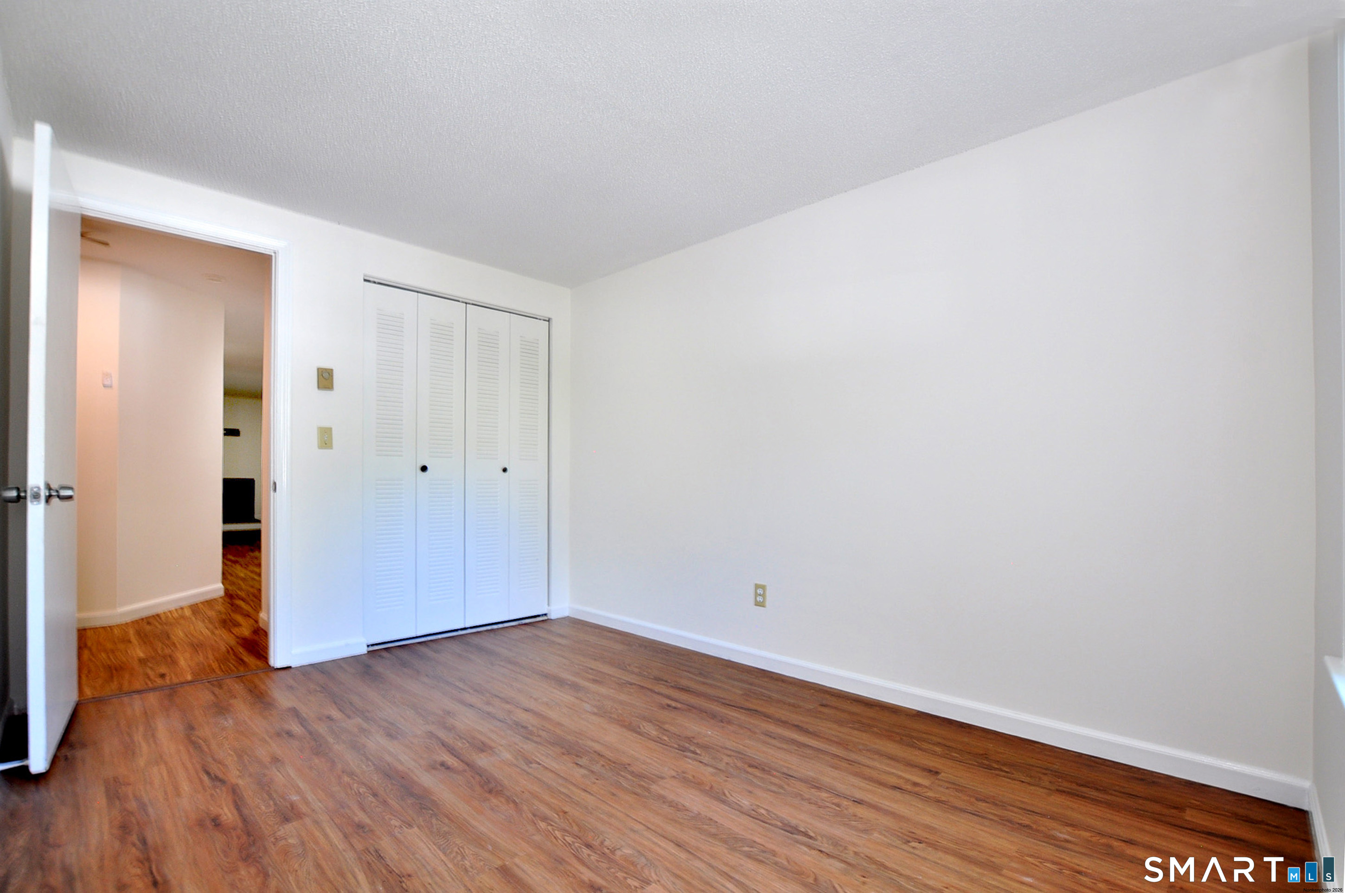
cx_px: 672
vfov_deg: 77.2
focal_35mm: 15
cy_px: 446
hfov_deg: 100.5
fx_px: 560
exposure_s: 1/10
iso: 250
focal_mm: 10
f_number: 5
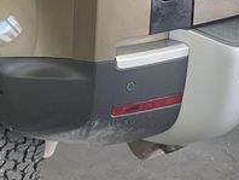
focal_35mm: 117
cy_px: -114
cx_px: 40
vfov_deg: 11.9
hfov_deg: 16.7
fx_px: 809
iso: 64
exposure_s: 1/70
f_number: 1.8
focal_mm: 3
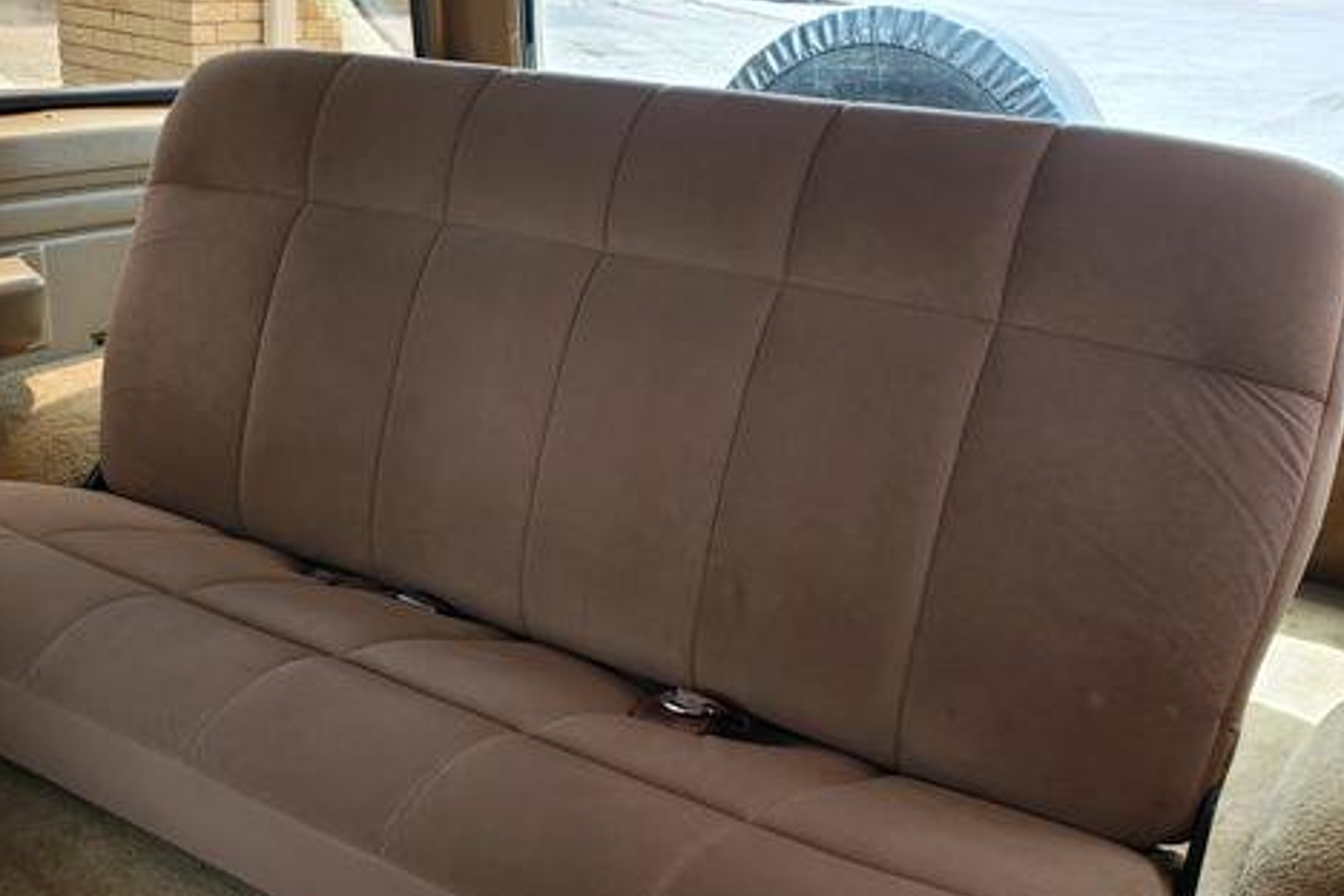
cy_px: 480
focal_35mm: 37
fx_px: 1381
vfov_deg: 35.9
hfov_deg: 51.8
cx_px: 592
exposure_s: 1/72
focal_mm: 4.3
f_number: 2.4
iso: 50
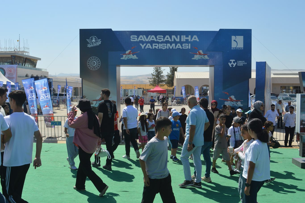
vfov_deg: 35.5
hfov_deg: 51.3
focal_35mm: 38
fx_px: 318
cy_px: 102
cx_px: 152
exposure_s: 1/320
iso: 100
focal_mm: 25
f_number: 9
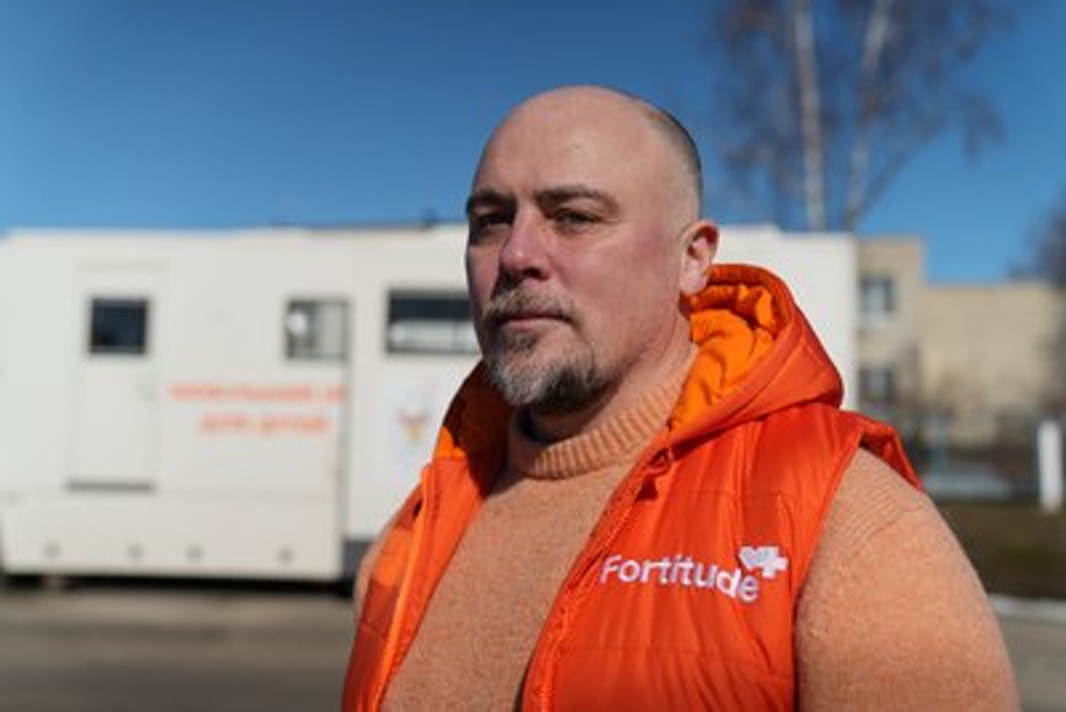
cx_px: 533
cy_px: 356
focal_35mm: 41
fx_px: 1214
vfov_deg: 32.7
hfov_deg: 47.4
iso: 100
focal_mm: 41
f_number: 2.8
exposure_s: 1/100
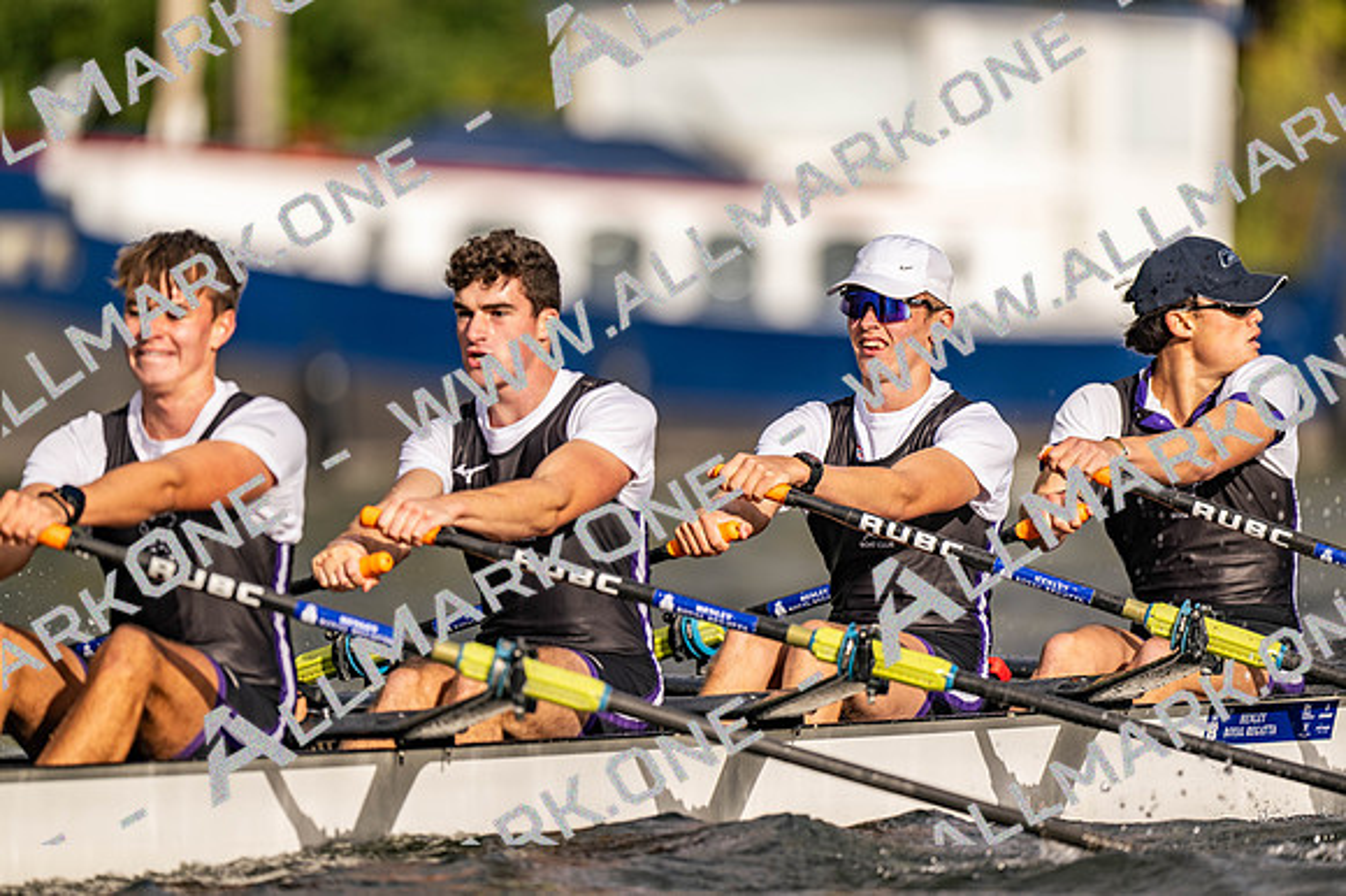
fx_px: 22425
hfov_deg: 3.4
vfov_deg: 2.3
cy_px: 448
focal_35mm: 600
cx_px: 673
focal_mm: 600
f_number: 4
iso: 100
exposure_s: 1/2500
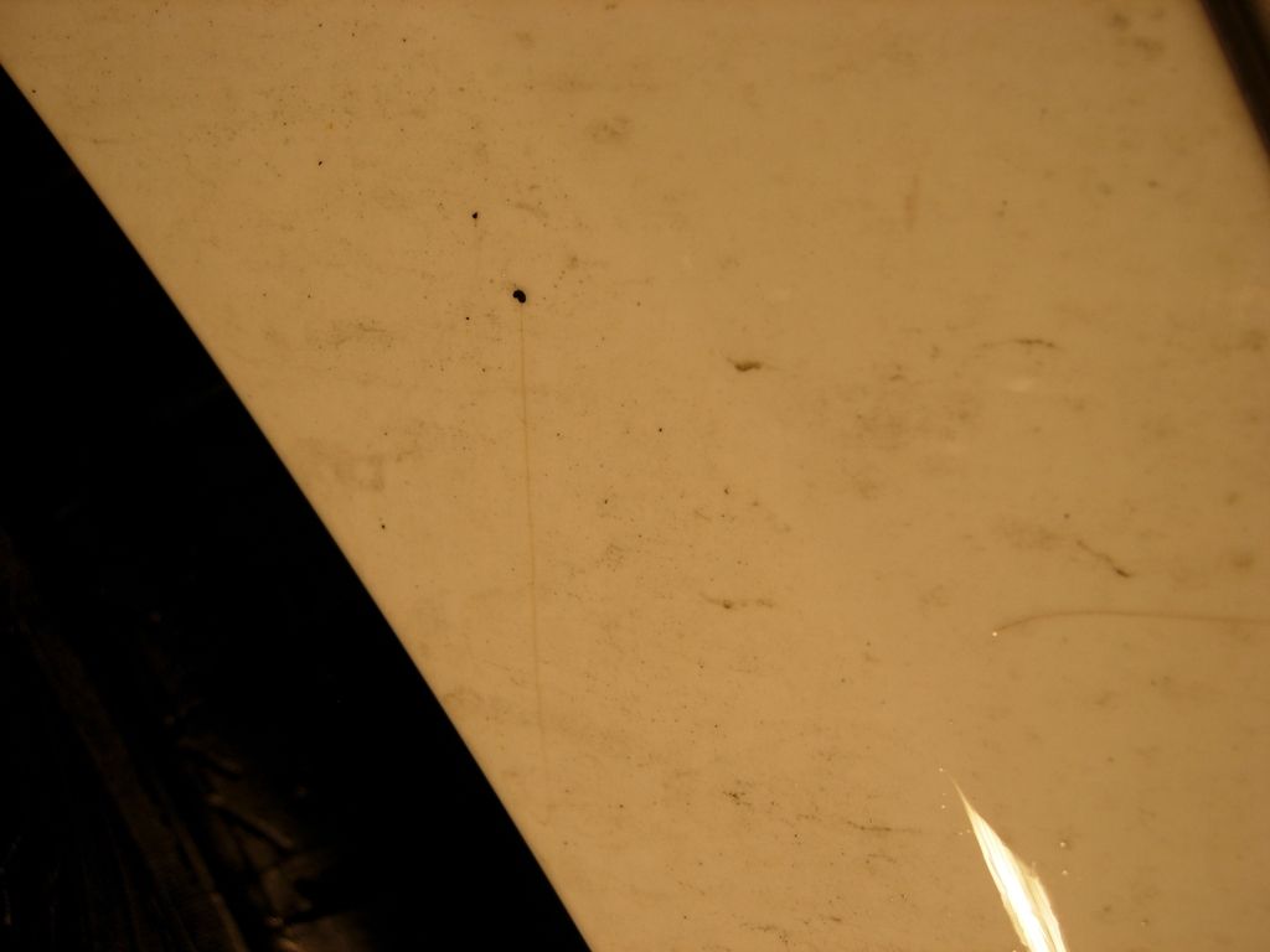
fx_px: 1321
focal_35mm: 36
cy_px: 476
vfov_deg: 39.7
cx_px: 635
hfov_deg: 51.4
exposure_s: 1/140
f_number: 3.4
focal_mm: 7.5
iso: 50
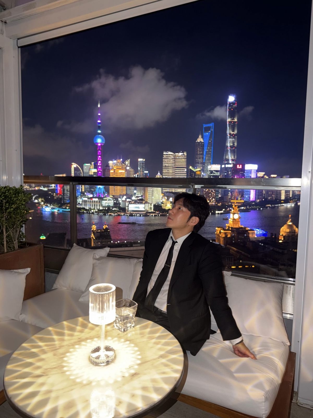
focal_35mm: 24
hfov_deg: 56.8
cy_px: 209
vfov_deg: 71.6
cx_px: 156
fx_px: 289
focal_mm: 6.76
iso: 100
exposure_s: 1/5
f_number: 1.78
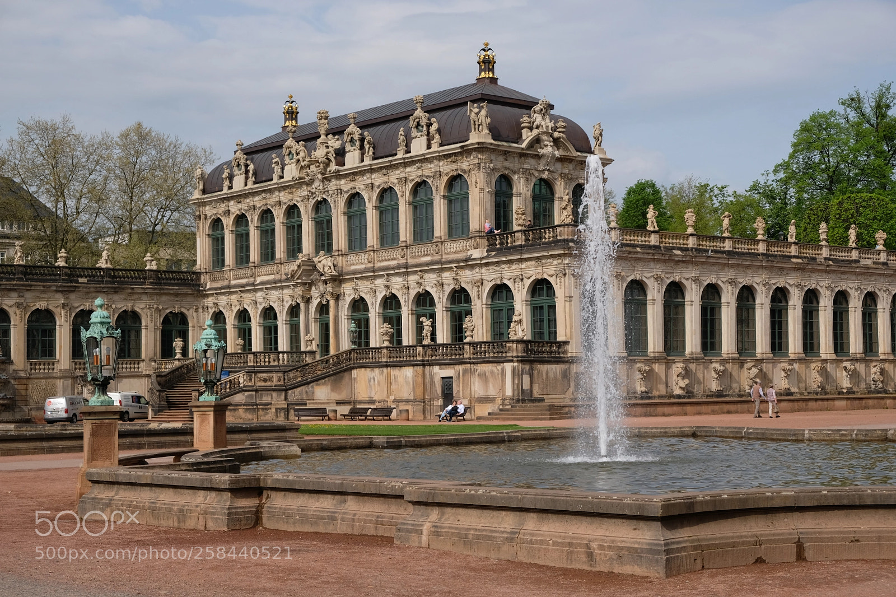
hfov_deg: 32.9
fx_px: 1518
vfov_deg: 22.3
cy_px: 298
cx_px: 448
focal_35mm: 61
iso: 200
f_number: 8
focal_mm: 40.7
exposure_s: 1/600
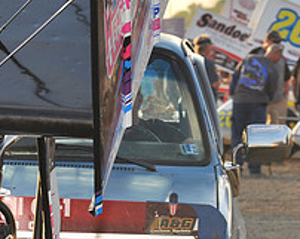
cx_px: -91
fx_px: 2988
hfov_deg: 5.7
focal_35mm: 337
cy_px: 183
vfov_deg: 4.6
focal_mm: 125
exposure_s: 1/320
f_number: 9
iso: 500
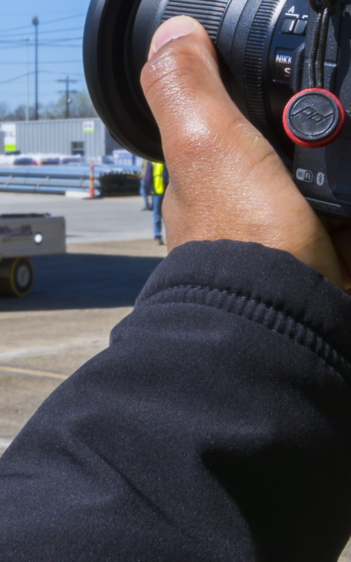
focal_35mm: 103
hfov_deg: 12.6
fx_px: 1575
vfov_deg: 19.9
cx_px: 20
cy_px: 84
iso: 80
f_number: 16
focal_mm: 17.5
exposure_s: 1/60
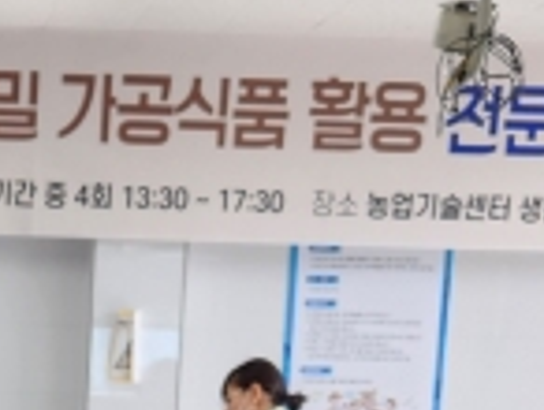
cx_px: -119
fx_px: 2471
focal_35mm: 157
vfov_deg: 8.7
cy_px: 962
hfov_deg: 12.3
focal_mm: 5.4
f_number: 1.8
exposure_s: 1/120
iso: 64
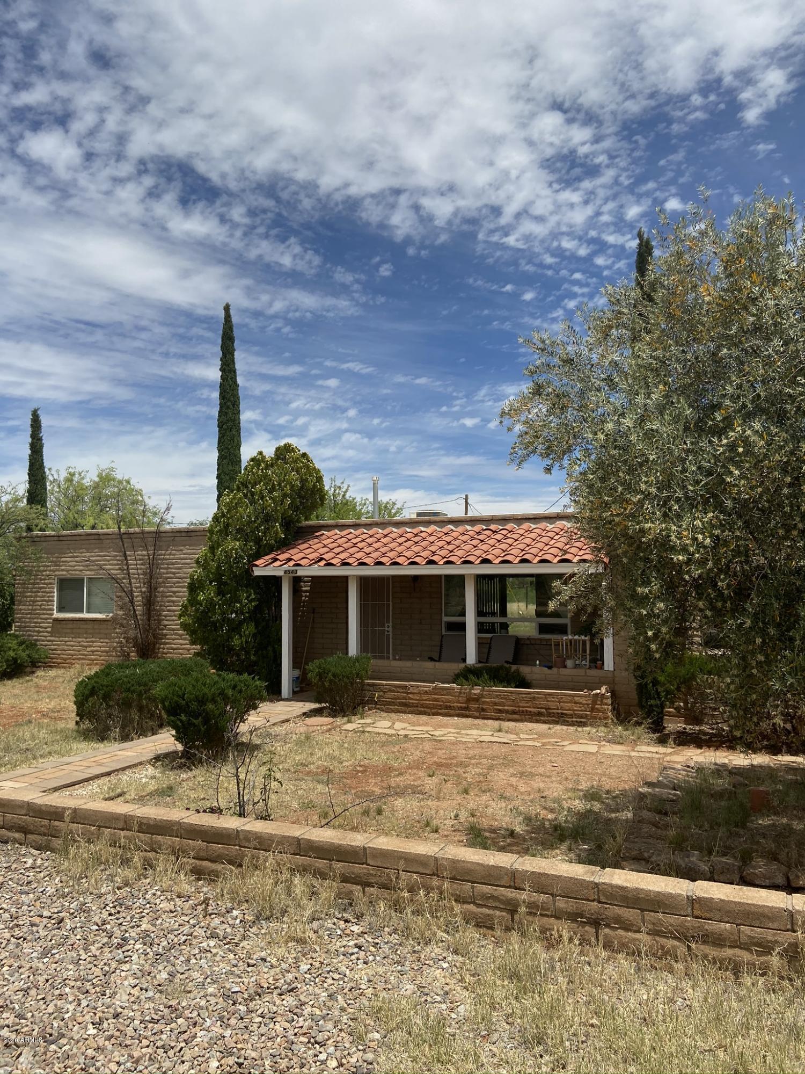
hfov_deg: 53.1
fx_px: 806
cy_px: 537
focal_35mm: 26
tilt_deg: +3.1
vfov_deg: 67.3
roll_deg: +0.3
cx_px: 402
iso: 32
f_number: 1.8
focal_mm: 4.25
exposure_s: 1/4831
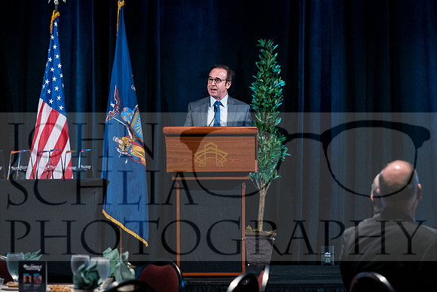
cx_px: 218
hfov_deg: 19.5
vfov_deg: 13.0
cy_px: 146
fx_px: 1275
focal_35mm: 105
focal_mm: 70
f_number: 3.5
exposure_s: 1/125
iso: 3200
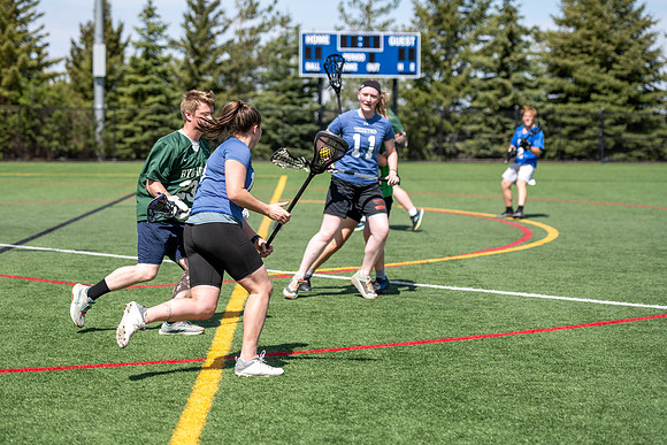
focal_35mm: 93
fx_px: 1723
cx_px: 316
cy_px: 216
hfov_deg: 21.9
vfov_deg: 14.7
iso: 64
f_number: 2.8
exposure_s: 1/2000
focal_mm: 82
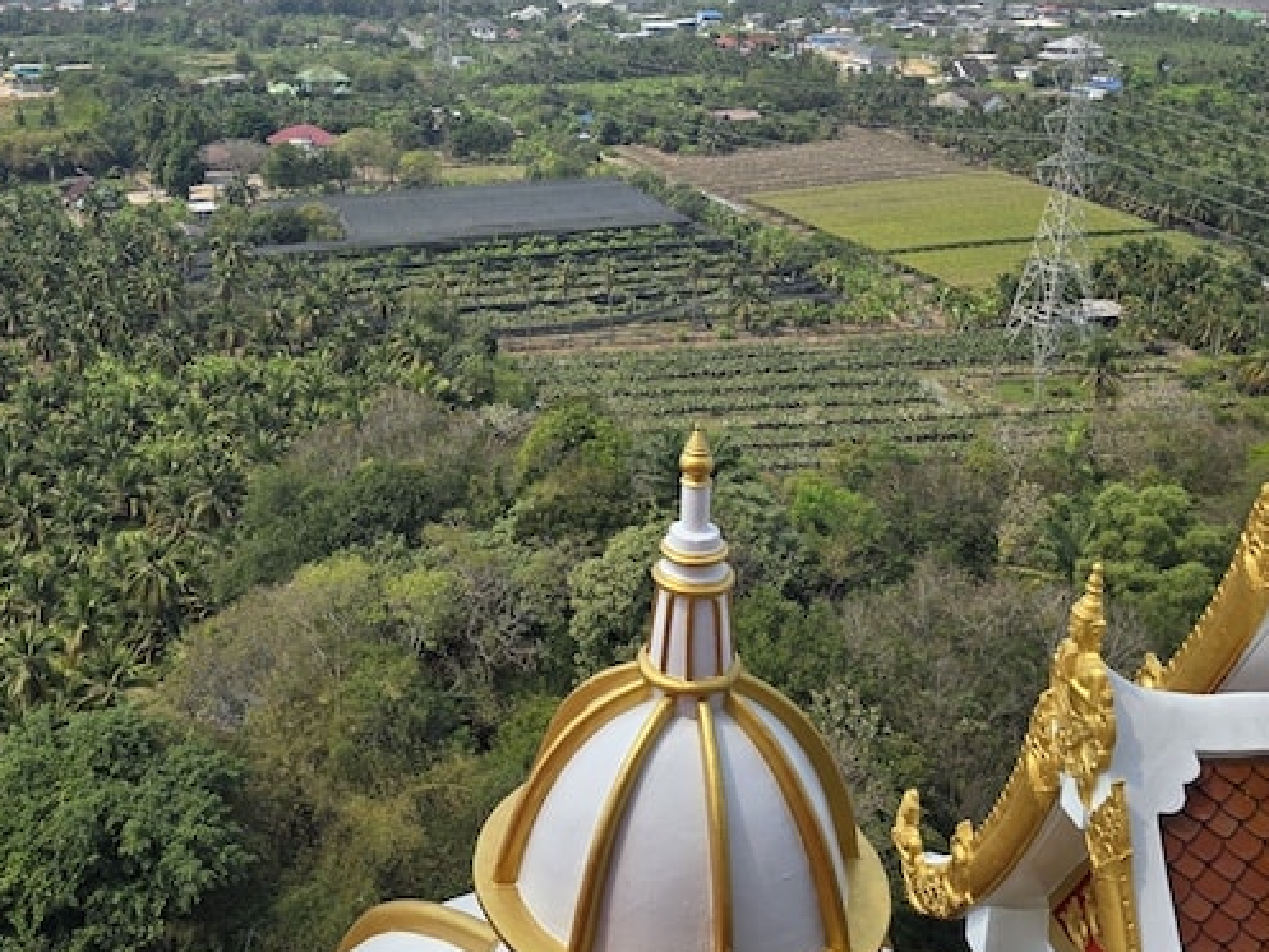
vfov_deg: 38.1
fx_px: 1357
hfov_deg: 49.7
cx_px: 493
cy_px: 299
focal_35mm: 37
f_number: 1.7
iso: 12
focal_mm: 6.3
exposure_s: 1/773
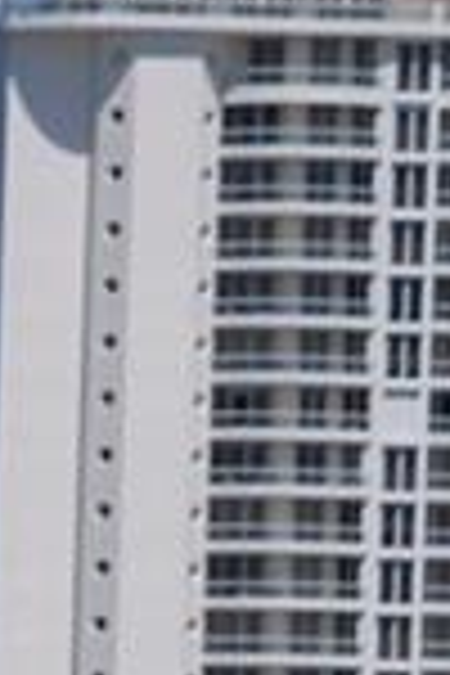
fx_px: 10480
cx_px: -1051
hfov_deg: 2.4
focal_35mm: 559
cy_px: 1048
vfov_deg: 3.7
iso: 400
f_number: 2.8
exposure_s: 1/20000
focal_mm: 70
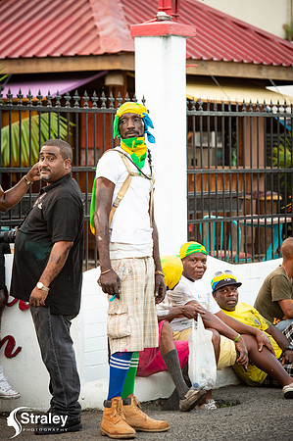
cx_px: 146
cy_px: 220
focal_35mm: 160
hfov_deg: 8.6
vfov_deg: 12.9
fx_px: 1958
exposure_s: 1/200
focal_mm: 160
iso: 800
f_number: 5
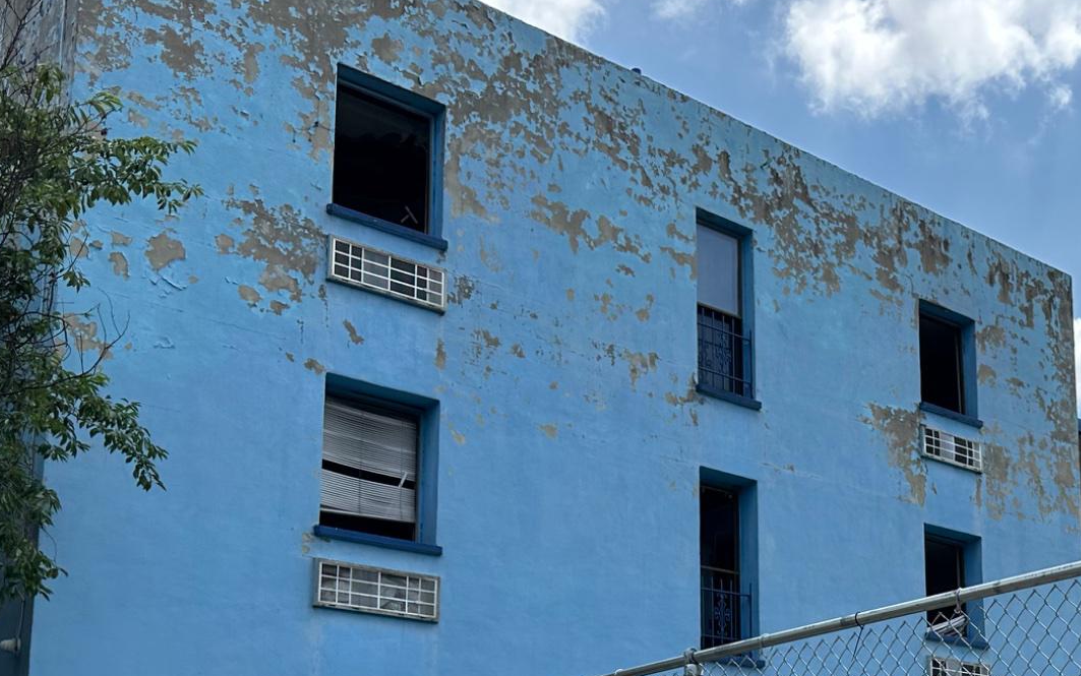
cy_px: 674
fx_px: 1444
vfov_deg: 25.1
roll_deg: +1.7
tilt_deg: +10.1
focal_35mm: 49
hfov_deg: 38.9
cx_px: 920
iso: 80
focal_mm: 6.86
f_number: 1.78
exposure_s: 1/5525
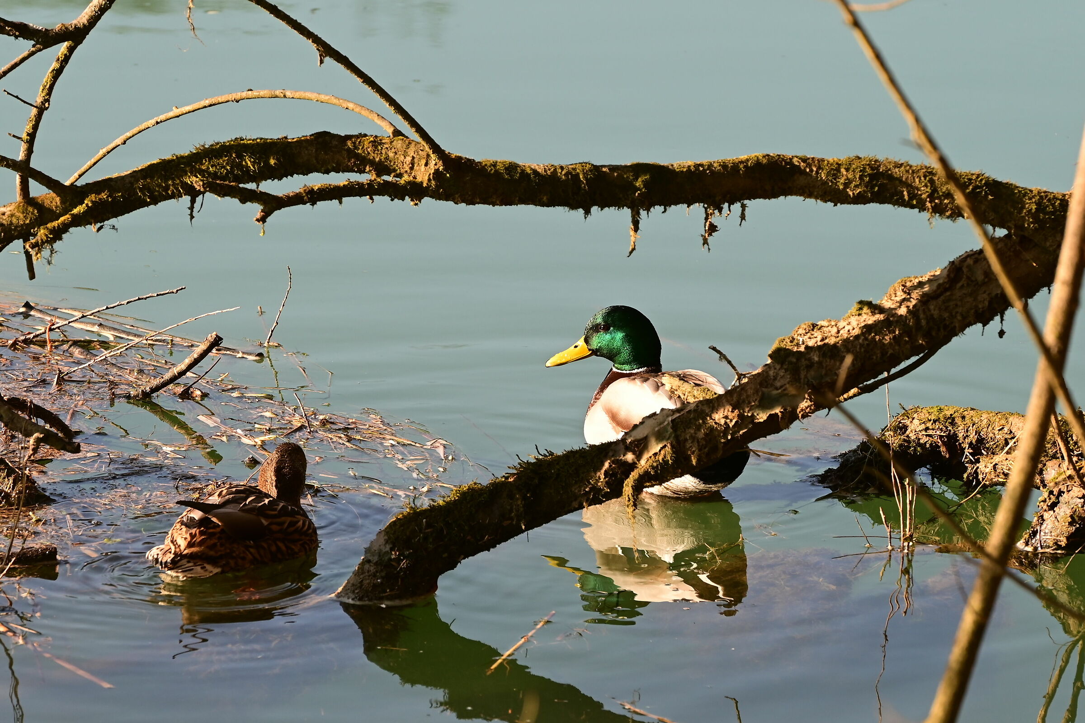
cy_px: 362
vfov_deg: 4.6
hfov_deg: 6.9
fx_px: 9041
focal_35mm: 300
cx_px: 542
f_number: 9
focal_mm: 200
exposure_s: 1/200
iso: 320
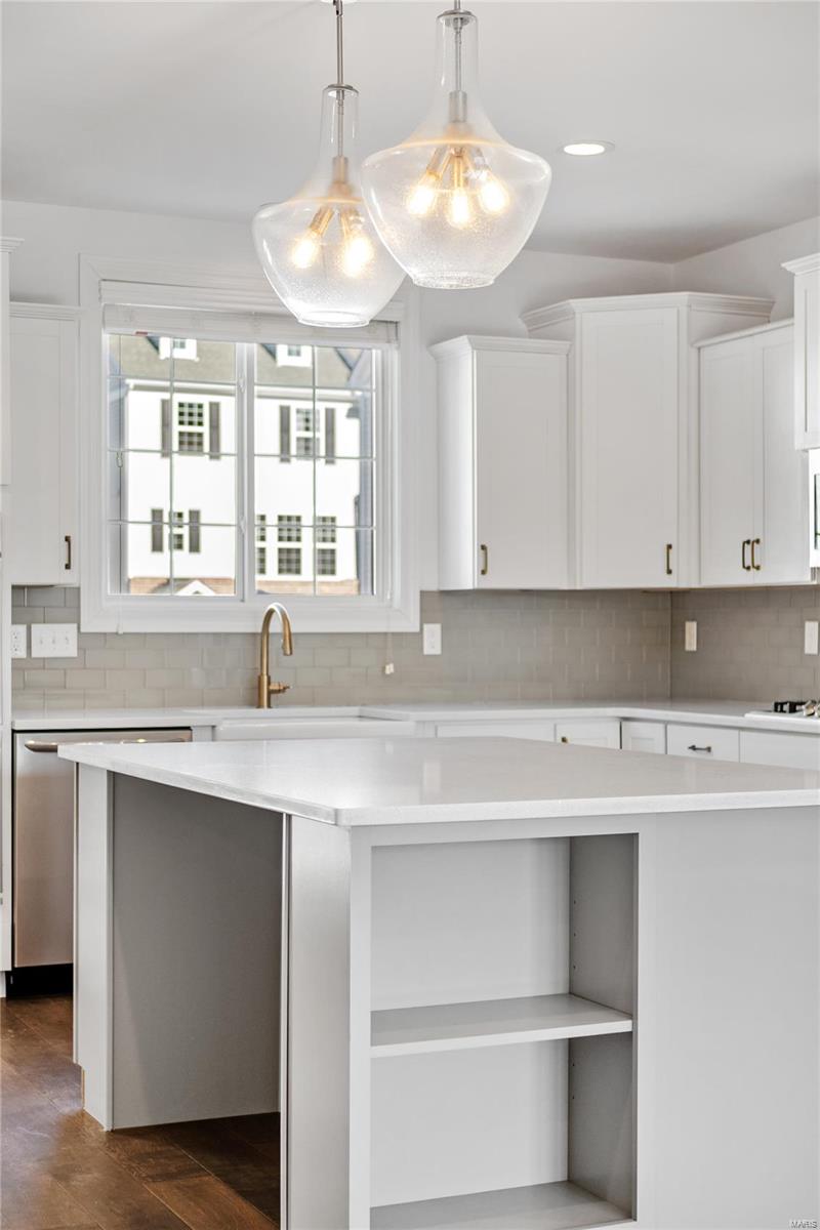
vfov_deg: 39.6
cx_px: 410
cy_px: 615
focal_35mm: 50
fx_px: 1708
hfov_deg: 27.0
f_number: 1.8
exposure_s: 1/200
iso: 160
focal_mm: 25
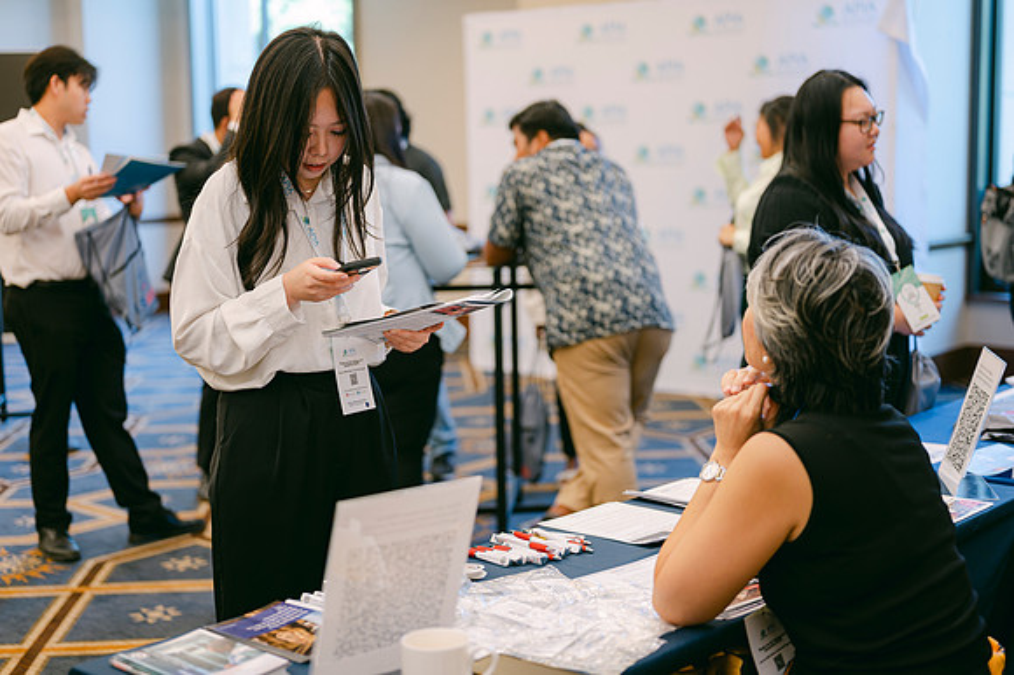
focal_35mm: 50
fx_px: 1420
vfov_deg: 26.7
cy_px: 338
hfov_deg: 39.3
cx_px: 507
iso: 200
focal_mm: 50
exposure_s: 1/125
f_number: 2
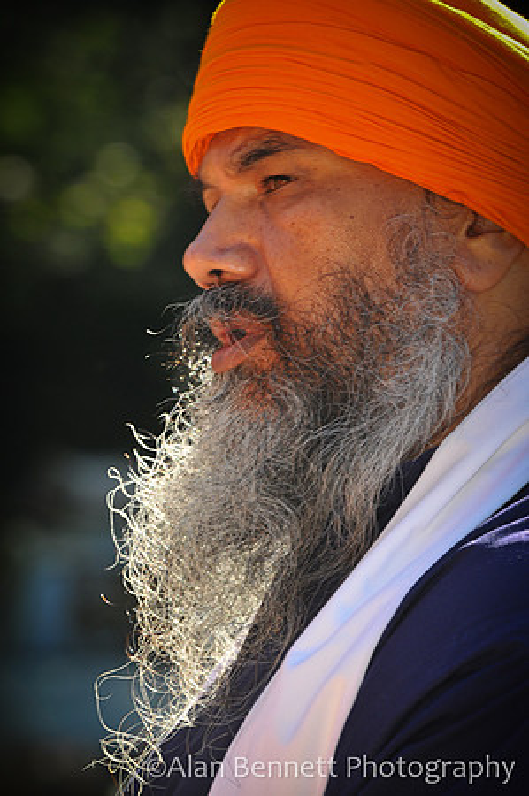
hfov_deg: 4.6
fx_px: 6627
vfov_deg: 6.9
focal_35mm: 300
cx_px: 264
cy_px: 398
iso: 400
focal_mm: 200
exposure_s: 1/160
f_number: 9
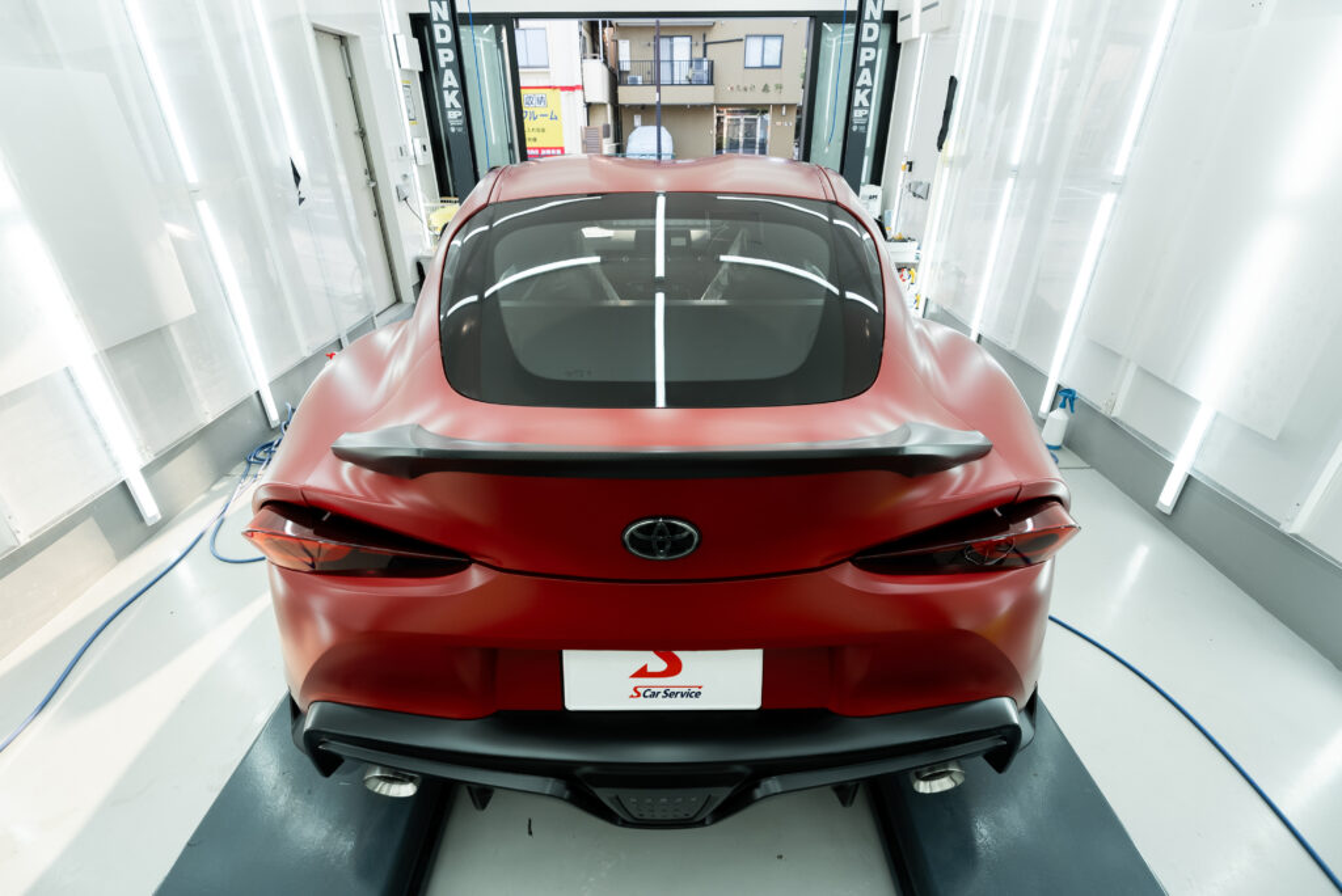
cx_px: 671
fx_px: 597
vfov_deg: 73.8
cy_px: 448
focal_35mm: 16
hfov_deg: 96.7
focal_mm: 16
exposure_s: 1/125
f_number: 5.6
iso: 320
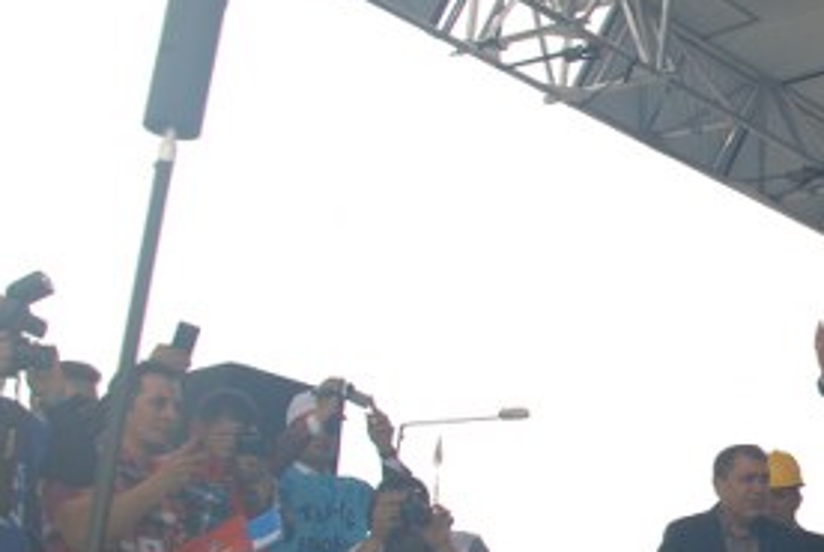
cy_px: 385
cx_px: 1164
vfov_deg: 15.7
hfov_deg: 20.6
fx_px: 1995
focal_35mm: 87
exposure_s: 1/200
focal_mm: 20
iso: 100
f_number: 6.3
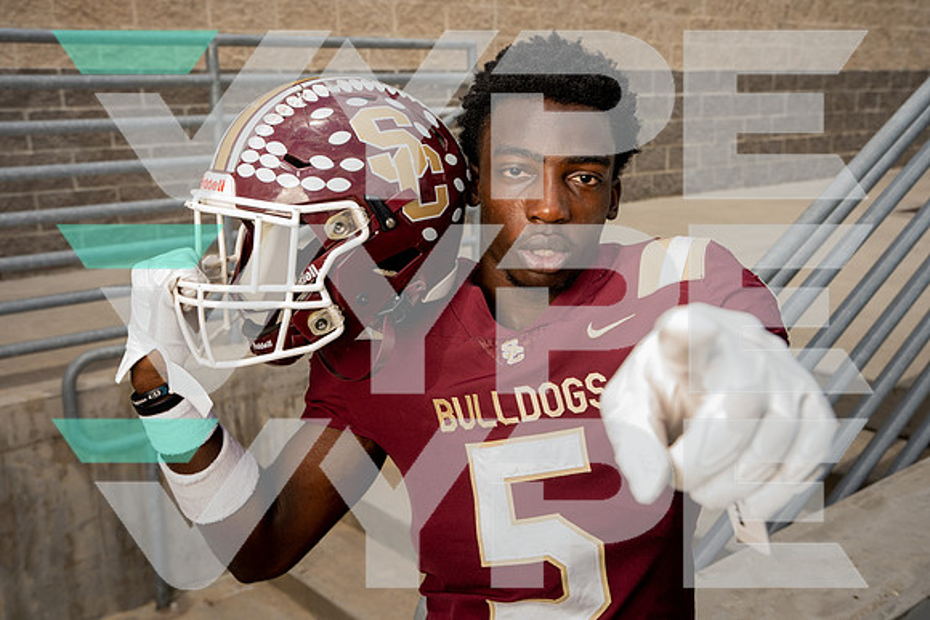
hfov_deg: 50.7
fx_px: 982
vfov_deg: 35.1
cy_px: 310
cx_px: 465
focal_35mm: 38
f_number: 6.3
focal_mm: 38
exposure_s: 1/200
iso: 50
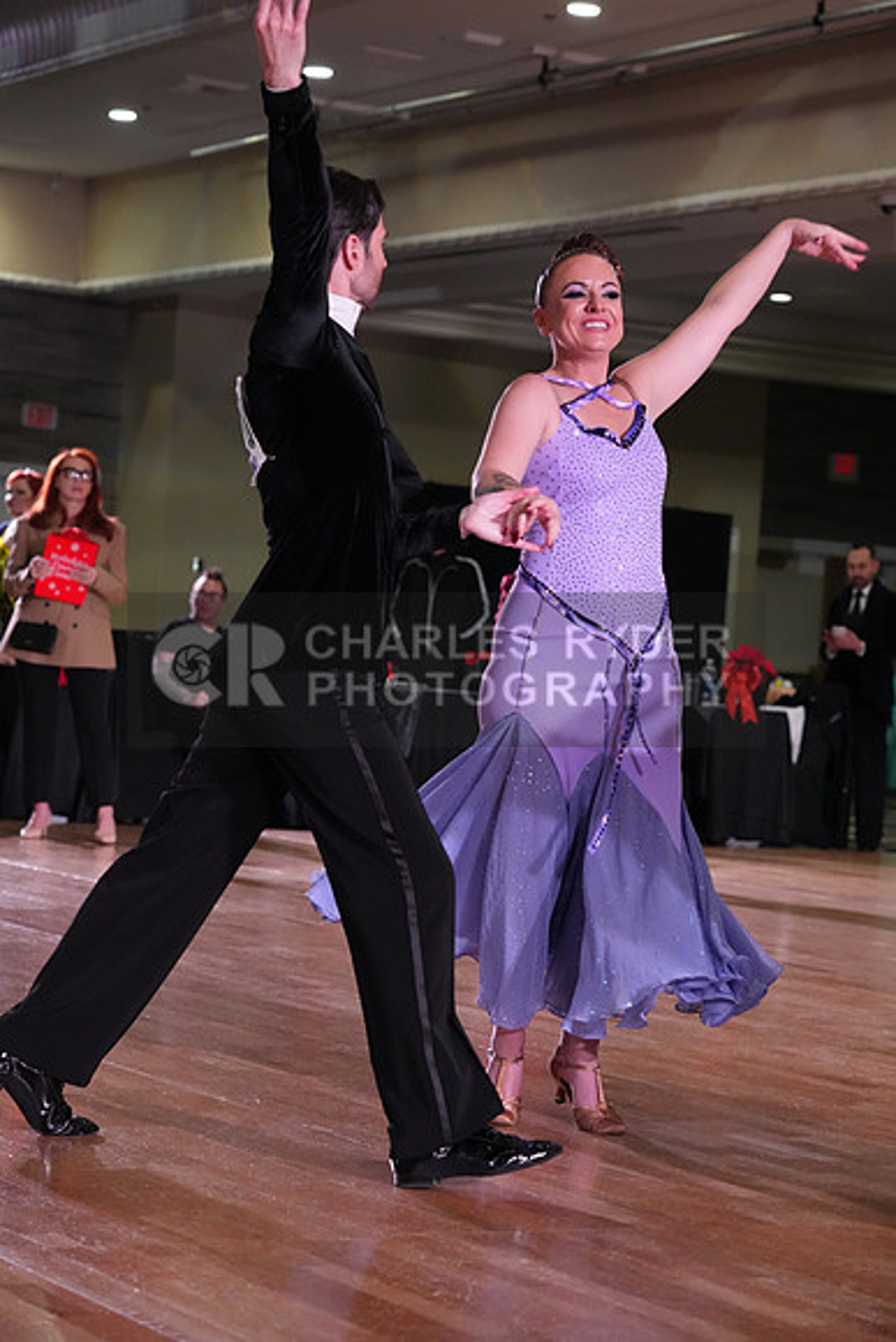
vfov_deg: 22.9
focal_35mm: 89
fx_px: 3320
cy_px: 671
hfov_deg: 15.4
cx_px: 448
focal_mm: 89
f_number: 5.6
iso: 5000
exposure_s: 1/320
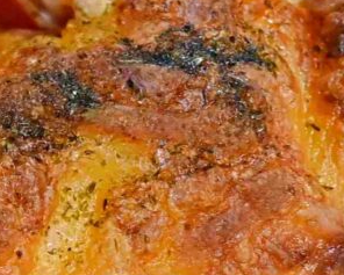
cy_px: 86
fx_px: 6202
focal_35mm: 609
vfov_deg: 2.5
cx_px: -732
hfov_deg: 3.1
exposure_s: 1/200
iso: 500
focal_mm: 50
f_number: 3.2
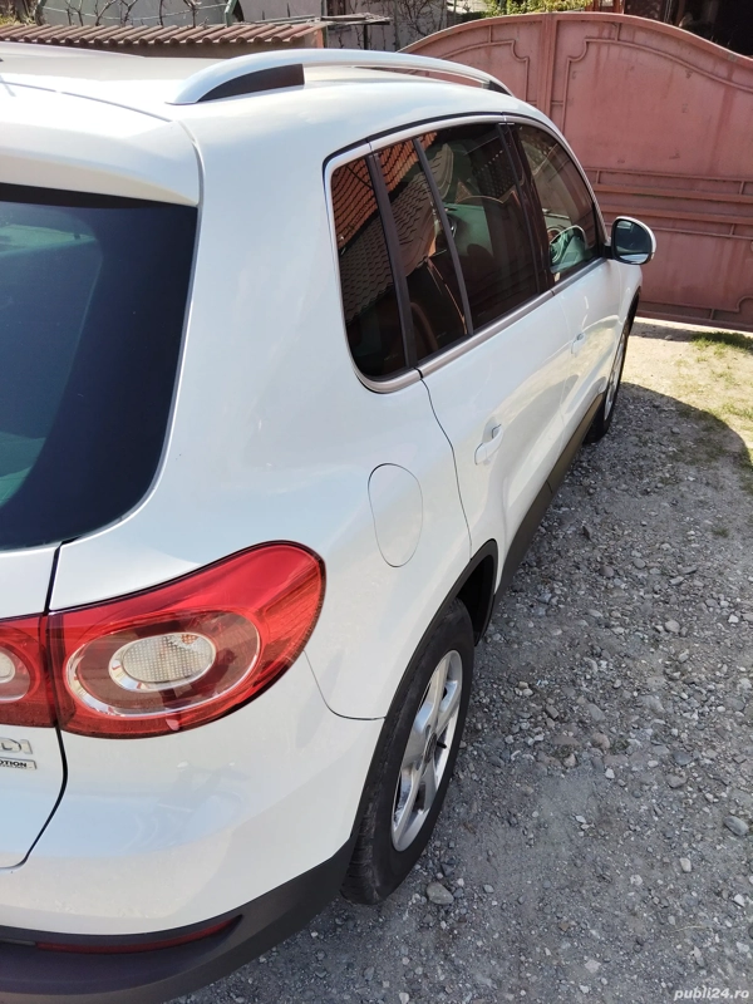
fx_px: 725
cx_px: 376
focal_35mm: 25
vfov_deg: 69.4
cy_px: 502
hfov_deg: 54.9
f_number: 1.8
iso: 100
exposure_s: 1/1173
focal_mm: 4.15
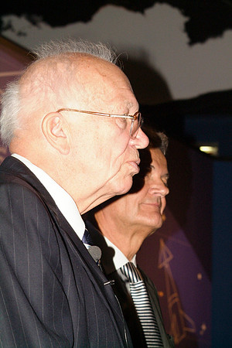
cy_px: 174
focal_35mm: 105
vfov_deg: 19.5
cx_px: 116
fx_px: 1015
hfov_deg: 13.0
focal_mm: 70
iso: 1600
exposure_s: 1/60
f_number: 9.5
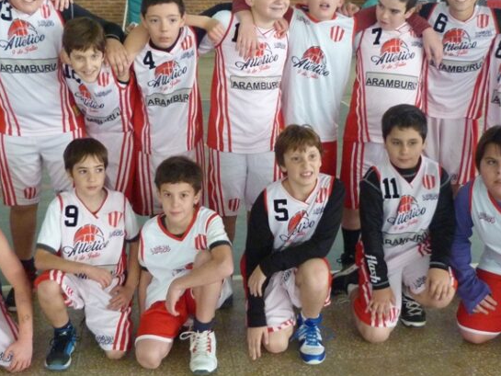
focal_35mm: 47
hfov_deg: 40.4
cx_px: 237
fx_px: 680
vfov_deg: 30.9
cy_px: 166
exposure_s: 1/50
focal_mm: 4.5
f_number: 2.8
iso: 400
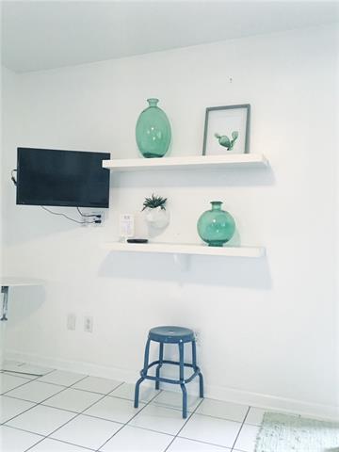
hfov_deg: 48.2
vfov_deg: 61.7
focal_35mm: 29
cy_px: 226
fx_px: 379
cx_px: 170
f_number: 2.2
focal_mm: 4.15
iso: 80
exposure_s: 1/15
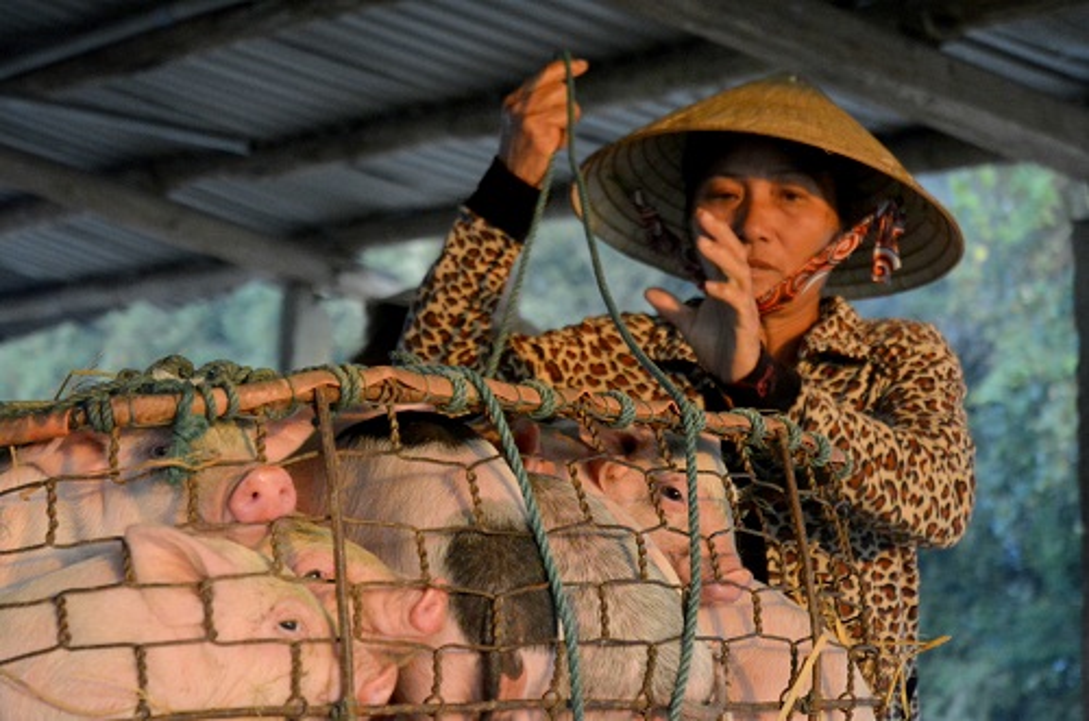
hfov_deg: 26.0
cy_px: 360
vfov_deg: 17.4
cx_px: 544
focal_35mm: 78
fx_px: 2354
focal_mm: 52
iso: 3200
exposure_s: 1/400
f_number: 4.5
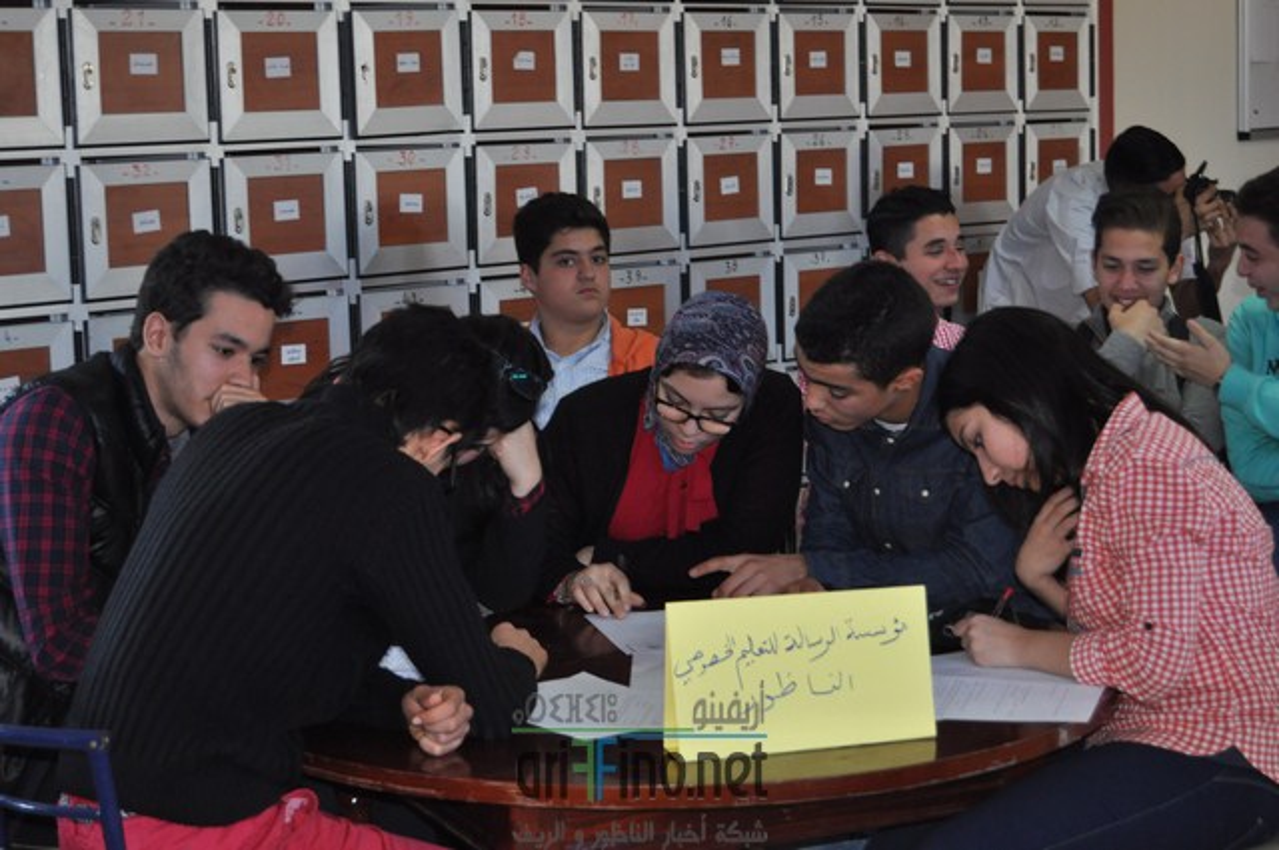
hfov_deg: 26.0
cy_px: 425
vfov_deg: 17.4
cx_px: 640
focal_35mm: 78
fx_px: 2768
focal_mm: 52
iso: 800
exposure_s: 1/60
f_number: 5.6
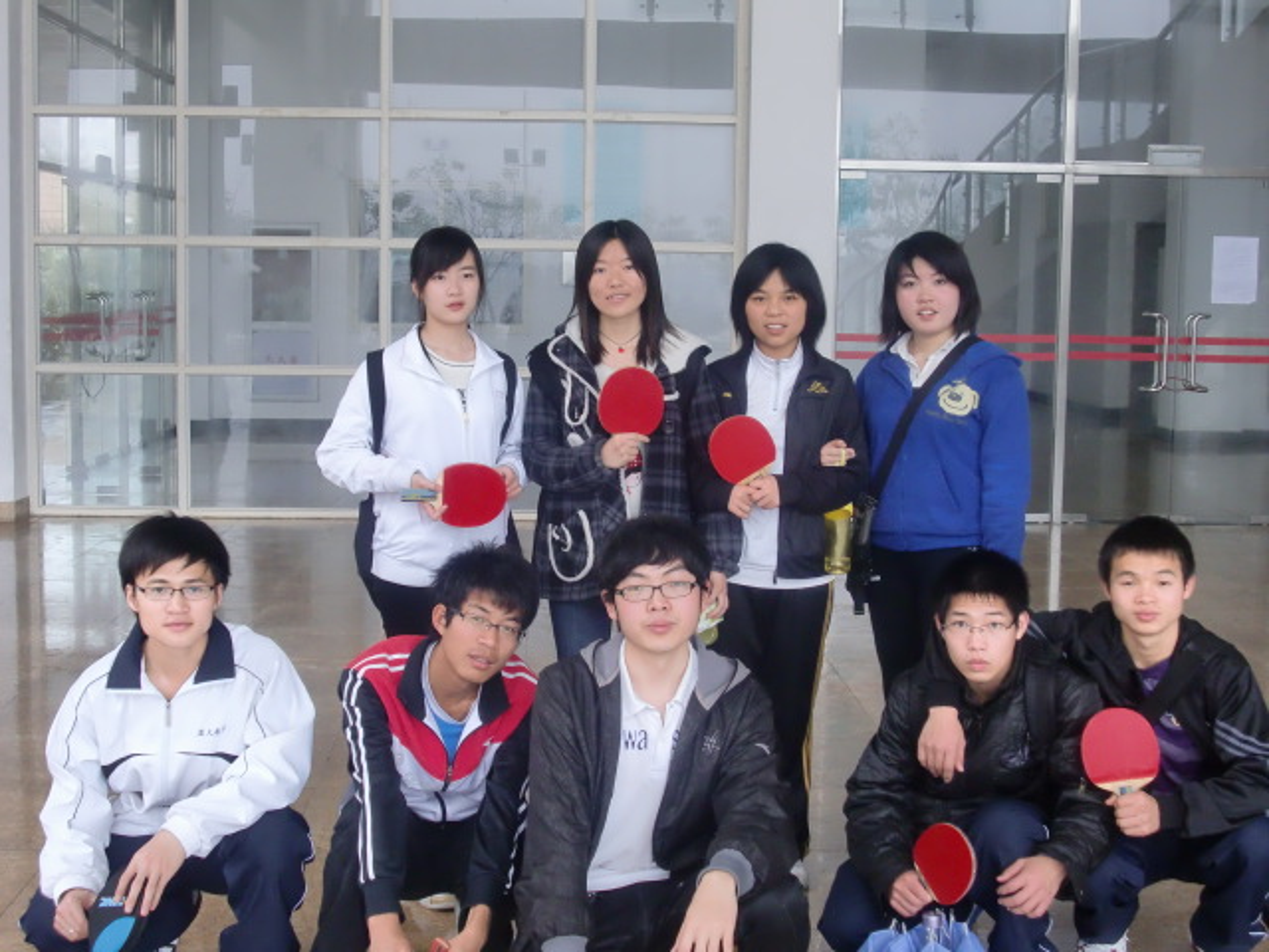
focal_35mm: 52
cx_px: 634
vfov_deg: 28.0
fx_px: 1906
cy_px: 476
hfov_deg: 36.8
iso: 250
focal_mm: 9.1
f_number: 3.4
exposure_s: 1/60
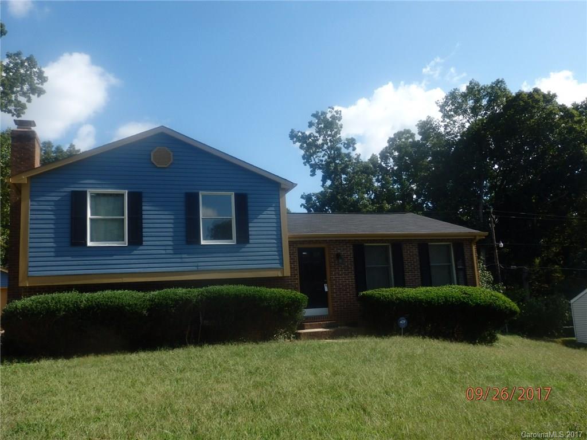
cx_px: 294
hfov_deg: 60.0
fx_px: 509
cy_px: 220
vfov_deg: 46.8
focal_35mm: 30
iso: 100
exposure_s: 1/800
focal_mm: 5.5
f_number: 3.3
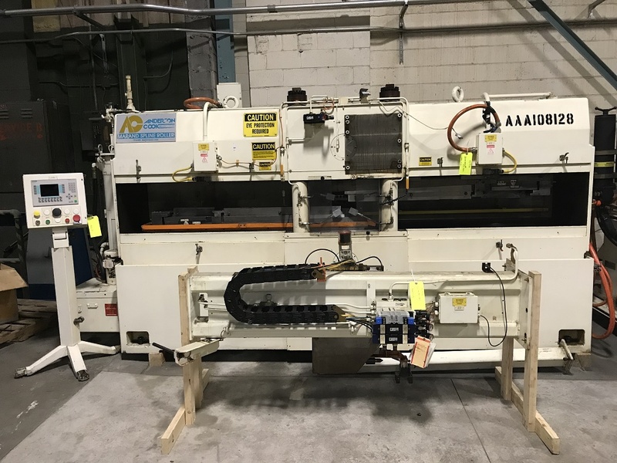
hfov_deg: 63.4
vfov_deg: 49.7
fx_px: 499
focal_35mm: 28
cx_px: 308
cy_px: 232
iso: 80
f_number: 1.8
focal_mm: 3.99
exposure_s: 1/15
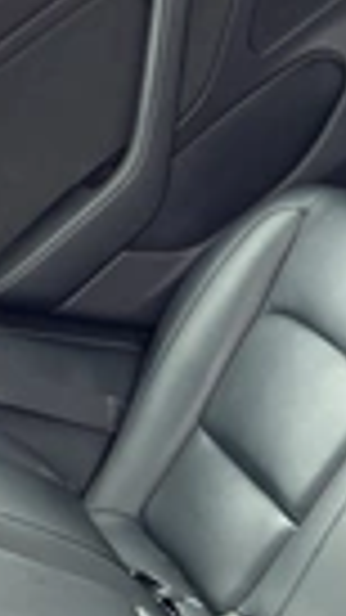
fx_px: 1453
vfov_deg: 23.5
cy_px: 522
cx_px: 333
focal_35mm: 89
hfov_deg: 13.4
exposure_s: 1/80
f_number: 1.8
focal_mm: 3
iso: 64
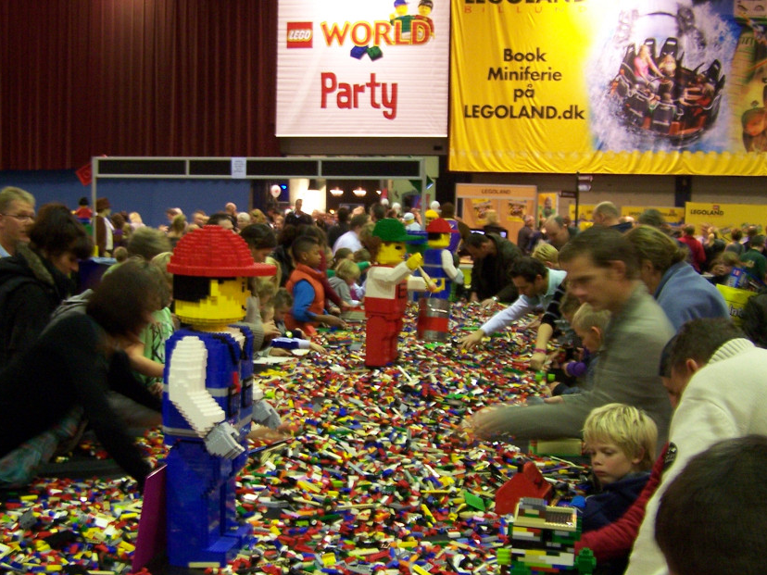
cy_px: 333
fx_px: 1041
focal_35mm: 47
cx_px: 358
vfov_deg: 30.8
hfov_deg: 40.4
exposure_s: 1/8
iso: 140
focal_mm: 6.3
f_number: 2.8
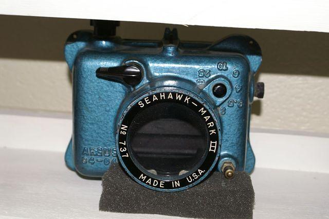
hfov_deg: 29.9
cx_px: 164
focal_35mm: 68
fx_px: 617
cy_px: 110
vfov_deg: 20.1
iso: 400
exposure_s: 1/80
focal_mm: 45
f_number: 5.6
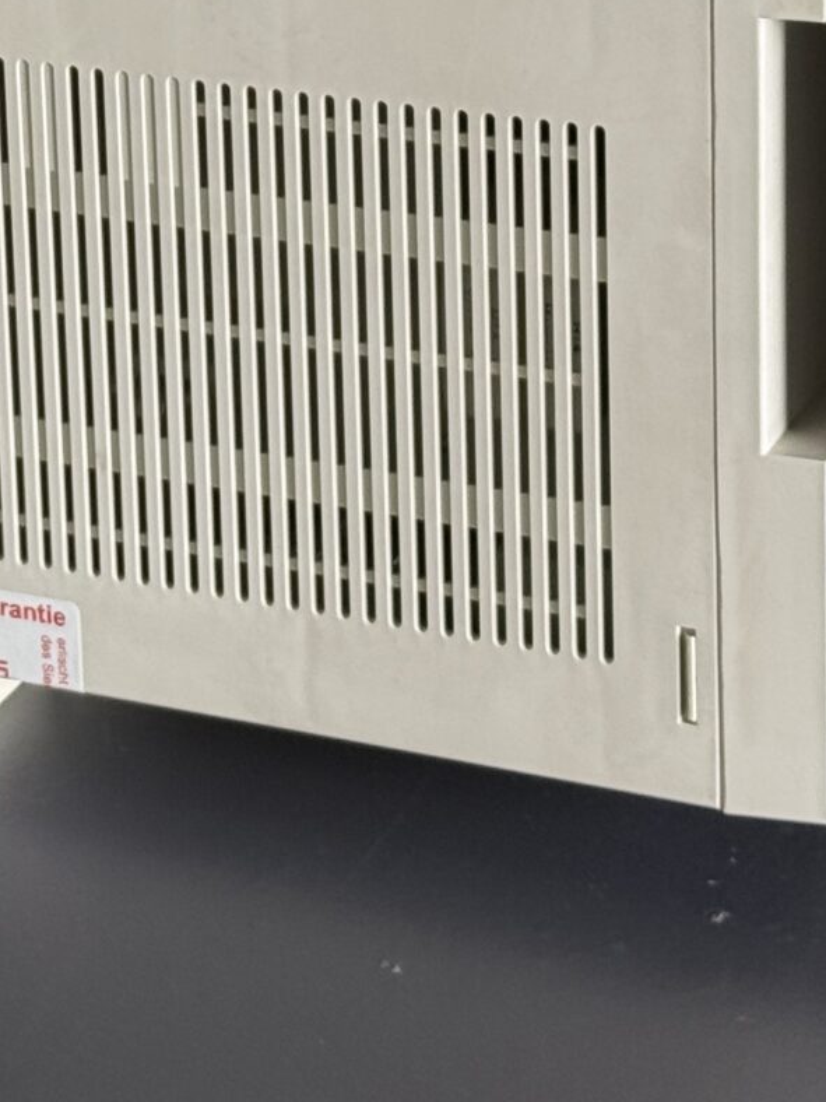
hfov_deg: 9.4
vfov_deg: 12.4
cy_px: -151
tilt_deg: -15.6
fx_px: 4963
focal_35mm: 156
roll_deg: +0.2
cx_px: -101
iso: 64
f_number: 1.78
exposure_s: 1/100
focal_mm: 6.76
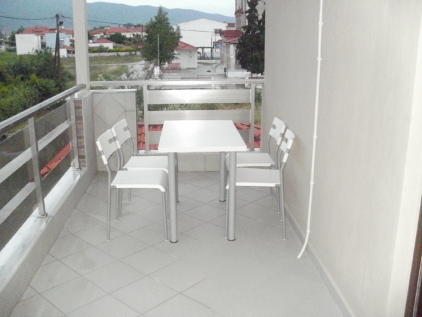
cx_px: 211
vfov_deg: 39.7
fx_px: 439
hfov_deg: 51.4
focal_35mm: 36
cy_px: 158
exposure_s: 1/100
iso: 1600
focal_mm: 6.3
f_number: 3.5
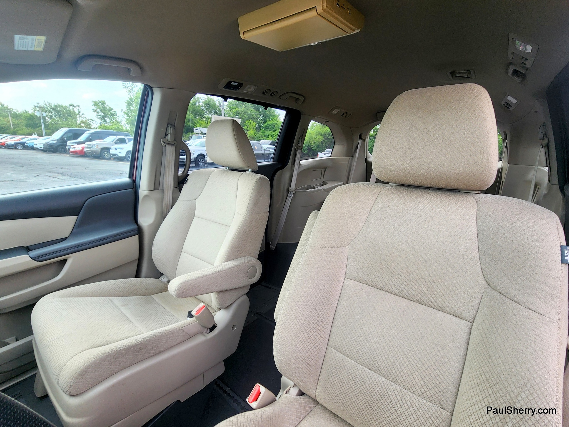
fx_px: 214
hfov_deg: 106.2
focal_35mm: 13
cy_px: 214
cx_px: 284
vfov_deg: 89.9
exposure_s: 1/120
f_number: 2.2
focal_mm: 2.2
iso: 64
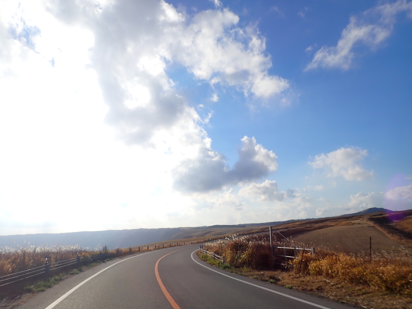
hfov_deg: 69.4
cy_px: 154
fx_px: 298
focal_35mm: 25
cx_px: 206
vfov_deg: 54.9
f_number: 8
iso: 100
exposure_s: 1/320
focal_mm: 4.5
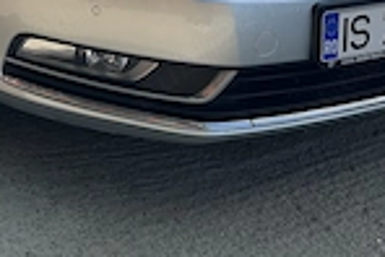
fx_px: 781
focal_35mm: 73
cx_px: 125
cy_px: -112
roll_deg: -4.7
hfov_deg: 27.5
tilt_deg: -9.4
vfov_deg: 17.2
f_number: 1.5
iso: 50
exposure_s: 1/3968
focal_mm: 5.7
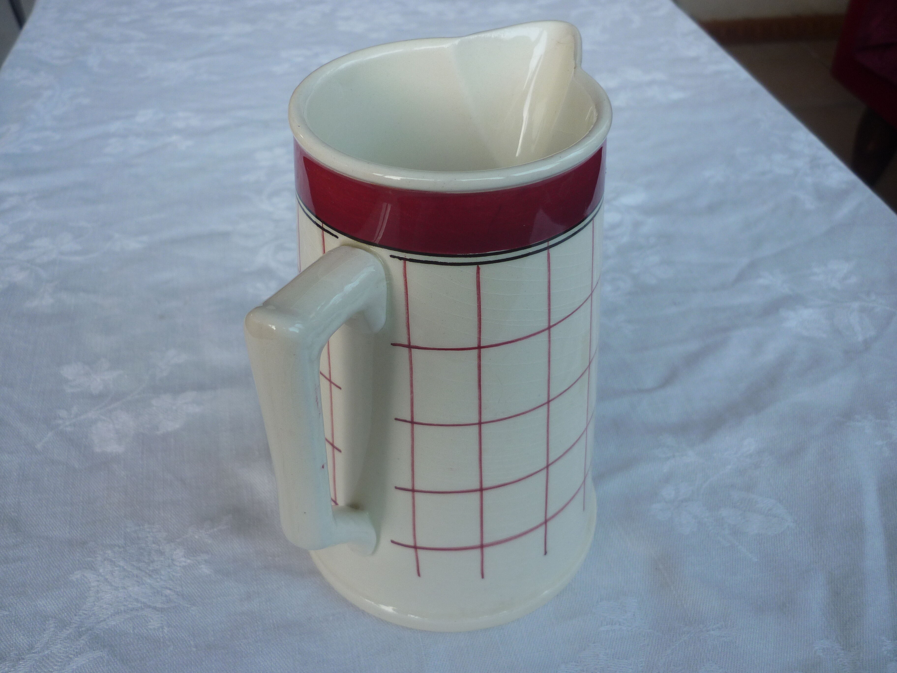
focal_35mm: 33
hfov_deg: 55.4
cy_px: 336
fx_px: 855
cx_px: 448
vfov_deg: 42.9
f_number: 2.8
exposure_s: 1/30
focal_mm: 5.5
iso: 80
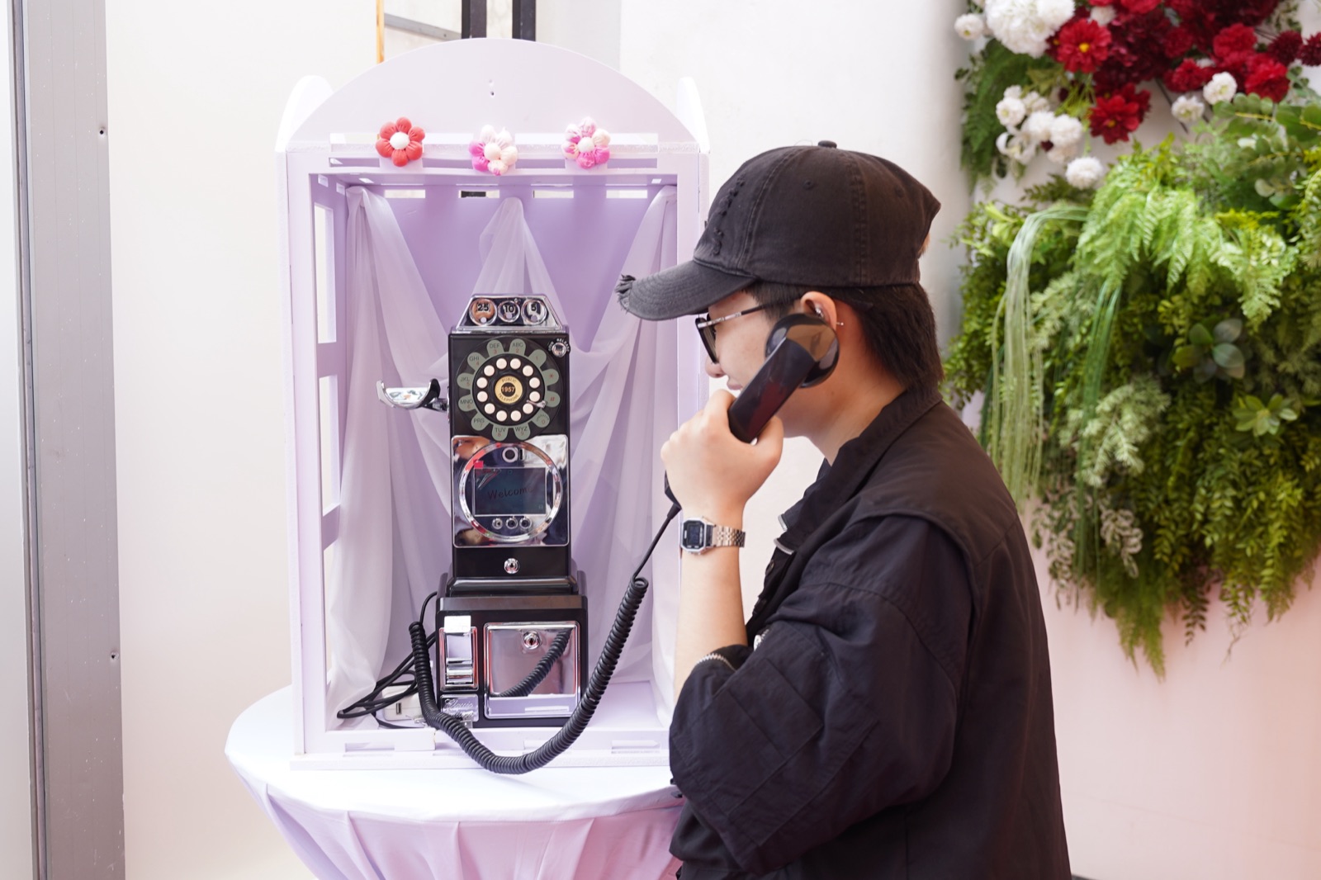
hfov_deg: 53.1
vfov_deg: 36.9
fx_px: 1321
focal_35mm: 36
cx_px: 660
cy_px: 440
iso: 100
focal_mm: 24
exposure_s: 1/200
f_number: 3.2
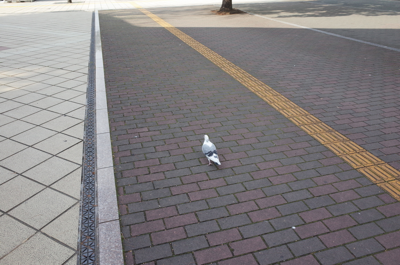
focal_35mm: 28
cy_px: 132
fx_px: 310
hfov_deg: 65.6
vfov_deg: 46.2
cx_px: 200
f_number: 7.1
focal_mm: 18.3
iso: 800
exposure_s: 1/640
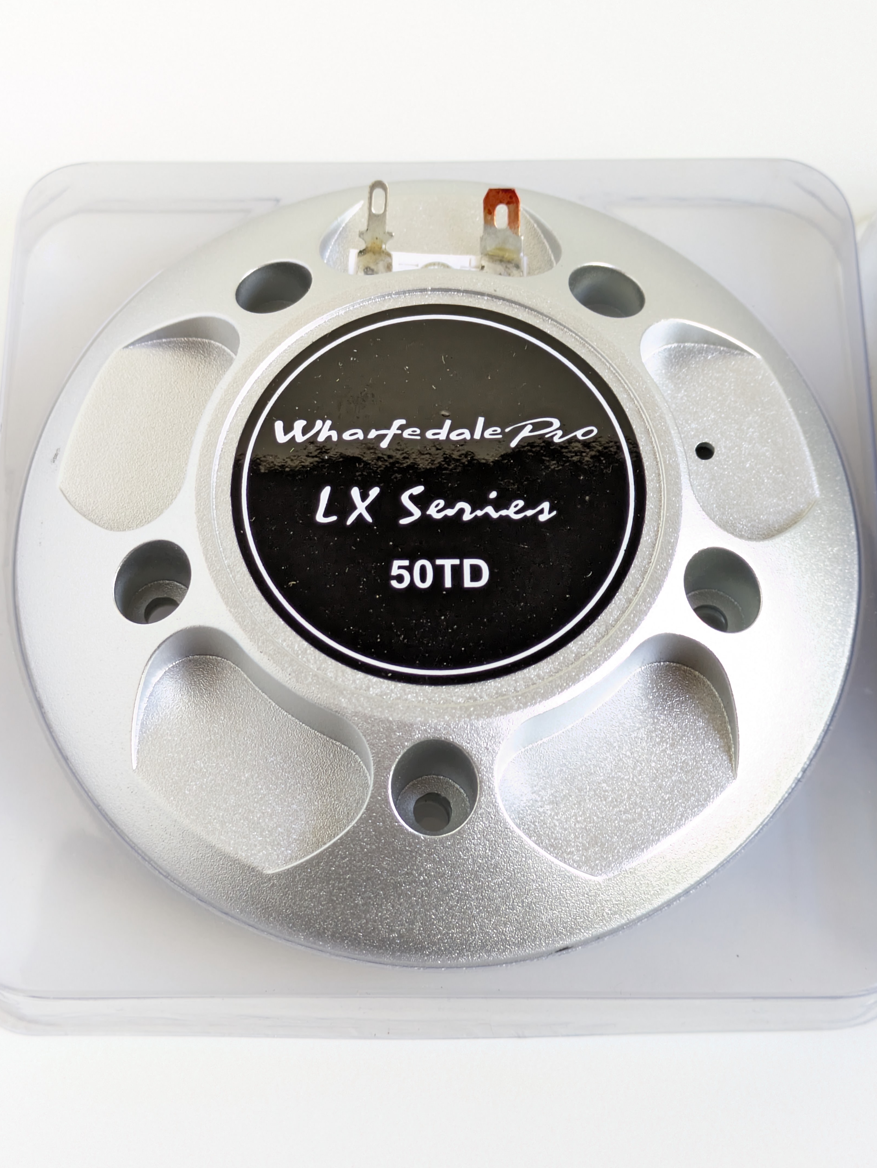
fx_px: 1857
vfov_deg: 34.9
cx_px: 440
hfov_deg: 26.6
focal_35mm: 55
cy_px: 596
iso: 295
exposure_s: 1/50
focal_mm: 5.43
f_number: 1.89
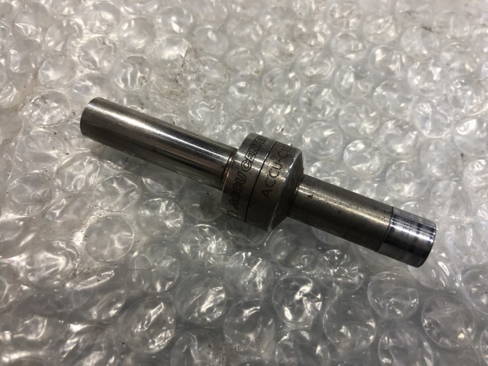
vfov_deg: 49.7
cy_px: 183
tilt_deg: -62.0
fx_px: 395
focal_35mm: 28
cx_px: 244
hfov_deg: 63.4
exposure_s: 1/17
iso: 40
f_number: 1.8
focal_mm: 3.99
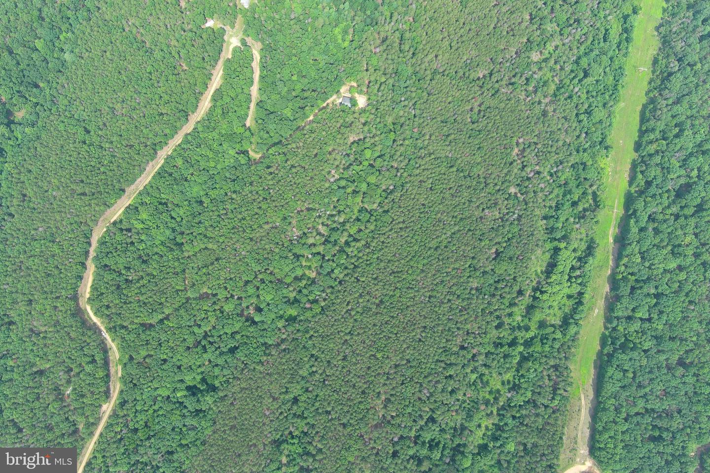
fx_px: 572
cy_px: 236
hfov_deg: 63.7
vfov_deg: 45.0
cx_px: 355
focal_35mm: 29
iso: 100
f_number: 2.8
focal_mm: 10.57
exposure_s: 1/395
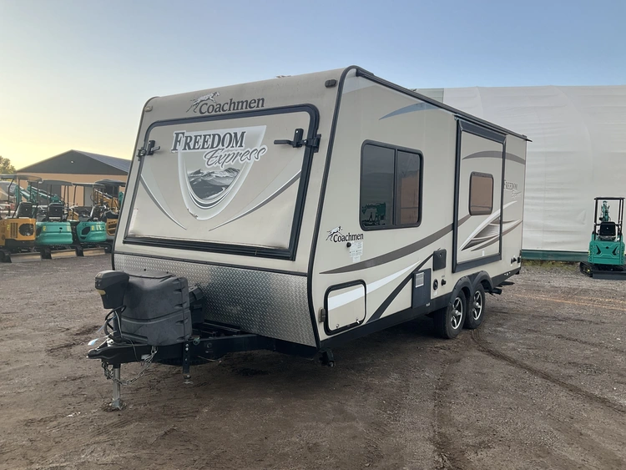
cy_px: 235
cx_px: 313
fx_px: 525
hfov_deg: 61.6
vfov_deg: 48.3
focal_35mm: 29
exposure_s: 1/216
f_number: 1.8
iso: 20
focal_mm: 3
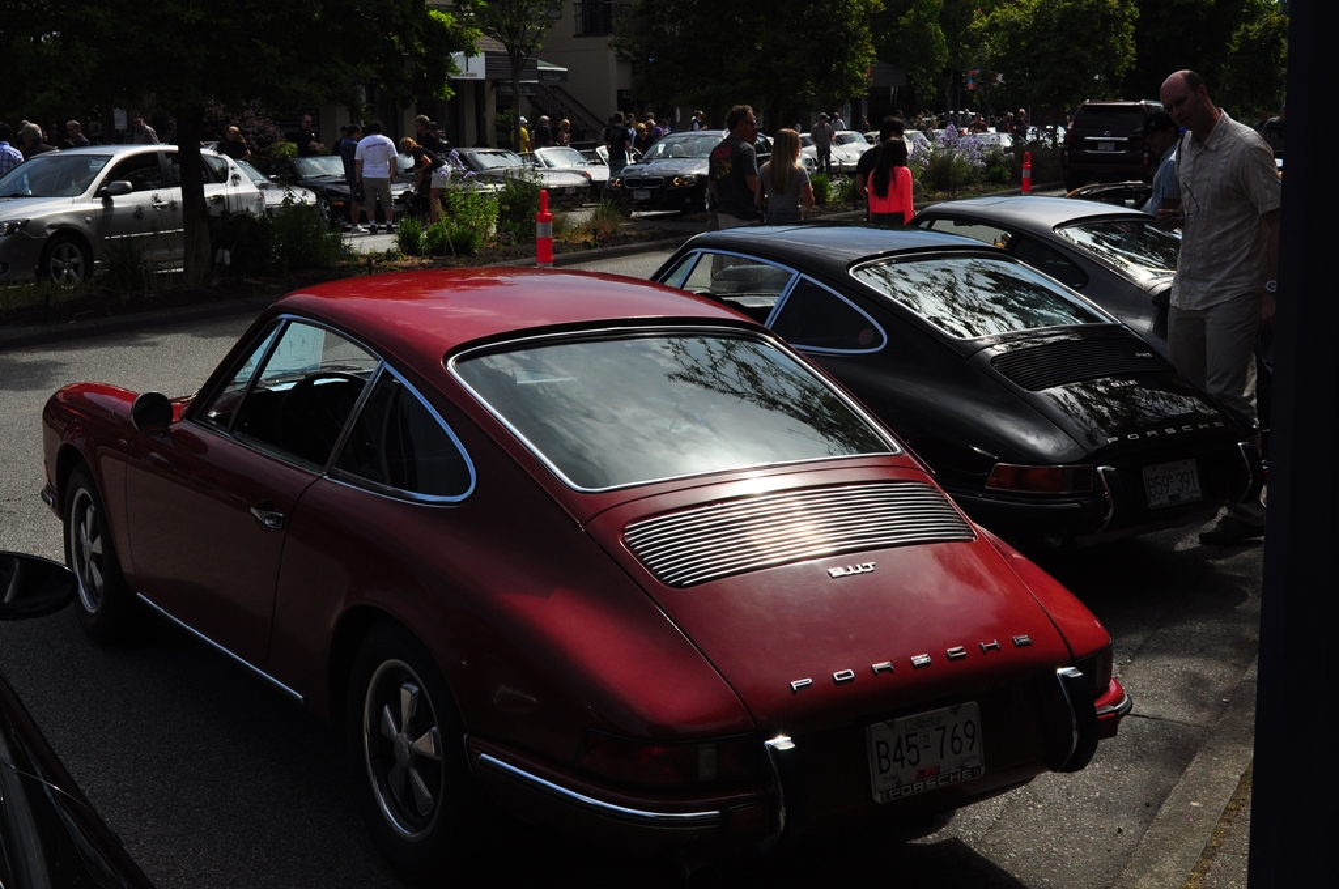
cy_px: 444
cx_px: 670
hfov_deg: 41.2
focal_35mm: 48
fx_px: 1783
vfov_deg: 28.0
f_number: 14
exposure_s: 1/800
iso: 320
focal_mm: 32
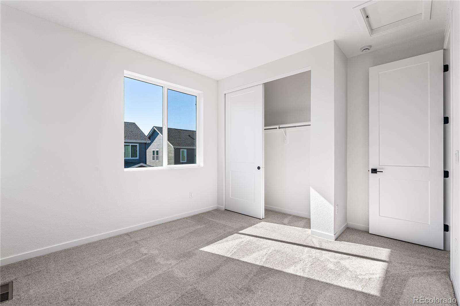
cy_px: 153
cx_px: 230
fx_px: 204
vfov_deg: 73.7
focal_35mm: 16
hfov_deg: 96.7
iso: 400
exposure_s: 1/100
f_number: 8
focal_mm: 16
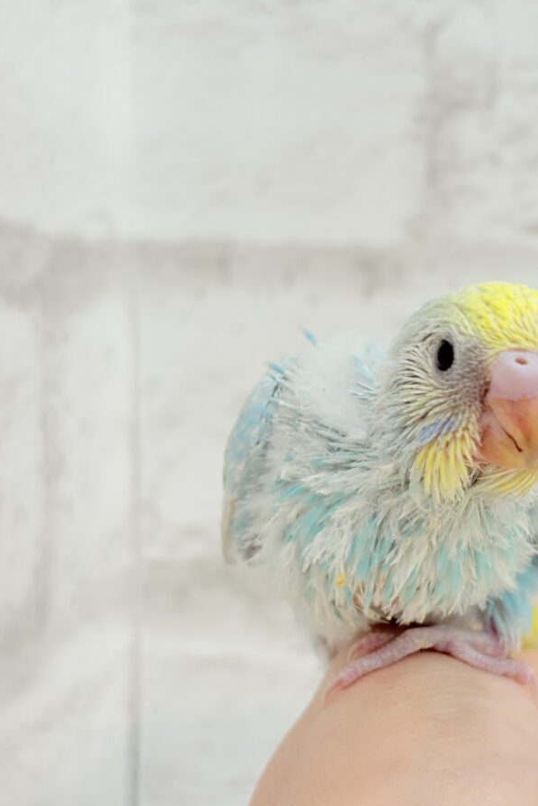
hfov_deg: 18.5
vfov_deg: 27.7
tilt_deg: -0.7
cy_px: 404
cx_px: 448
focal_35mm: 73
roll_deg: +0.9
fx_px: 1636
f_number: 1.6
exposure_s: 1/100
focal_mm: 5.96
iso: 64
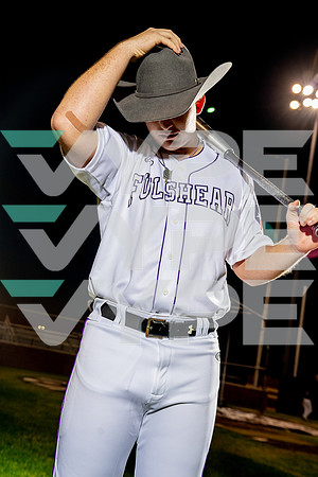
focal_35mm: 45
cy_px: 238
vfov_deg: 43.6
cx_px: 159
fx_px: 596
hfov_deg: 29.9
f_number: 5.6
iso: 800
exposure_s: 1/250
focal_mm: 45
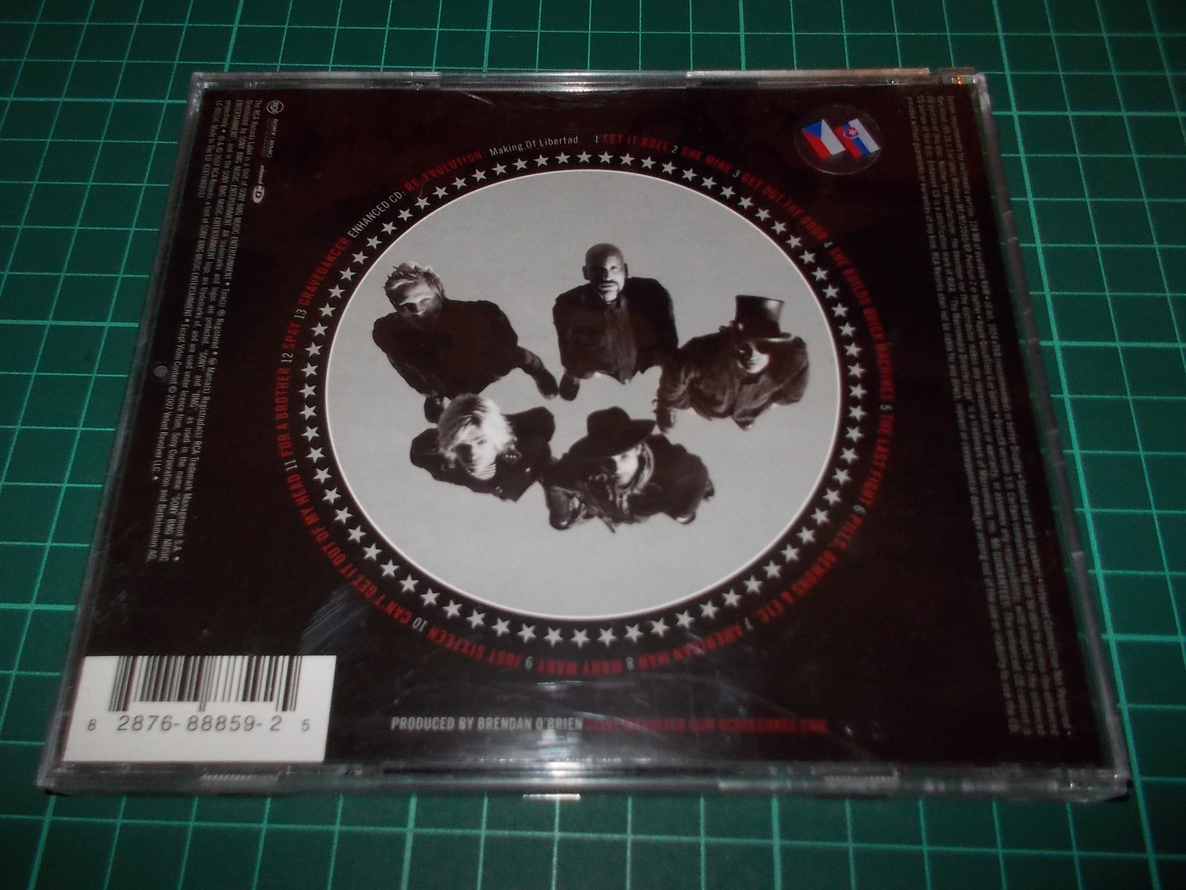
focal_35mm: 29
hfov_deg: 61.7
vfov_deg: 48.2
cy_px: 445
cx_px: 593
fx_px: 994
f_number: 3.3
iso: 200
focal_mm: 4.1
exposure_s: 1/30
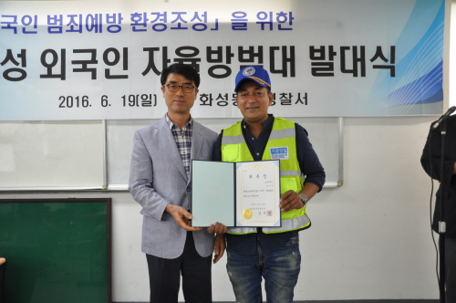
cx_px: 228
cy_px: 152
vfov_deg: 39.9
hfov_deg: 57.3
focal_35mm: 33
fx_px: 417
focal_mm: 22
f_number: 3.8
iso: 400
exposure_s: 1/50
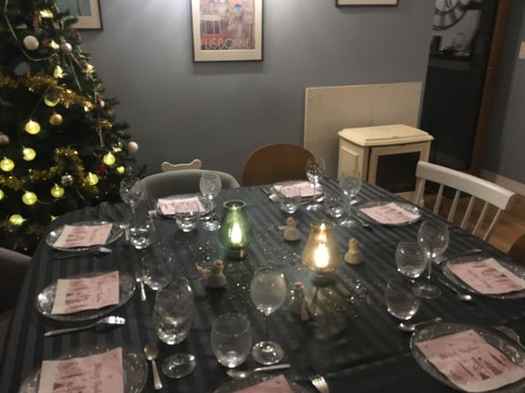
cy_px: 192
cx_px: 259
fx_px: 455
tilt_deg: -19.9
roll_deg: +0.2
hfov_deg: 60.0
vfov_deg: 46.8
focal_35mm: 30
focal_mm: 4.15
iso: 250
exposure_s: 1/17
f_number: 2.2
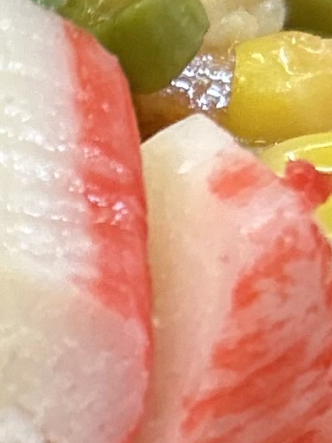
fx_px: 2558
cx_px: -237
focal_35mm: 200
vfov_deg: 9.8
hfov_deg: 7.2
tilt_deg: -69.1
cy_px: 411
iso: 500
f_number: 1.5
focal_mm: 5.7
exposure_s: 1/60
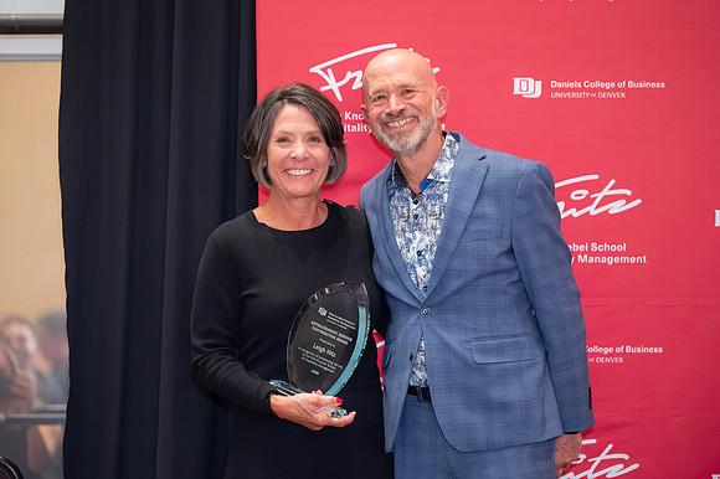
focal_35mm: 172
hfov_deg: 12.0
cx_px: 345
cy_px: 240
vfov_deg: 8.0
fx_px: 3432
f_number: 2.8
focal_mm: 160
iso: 8000
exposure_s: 1/125
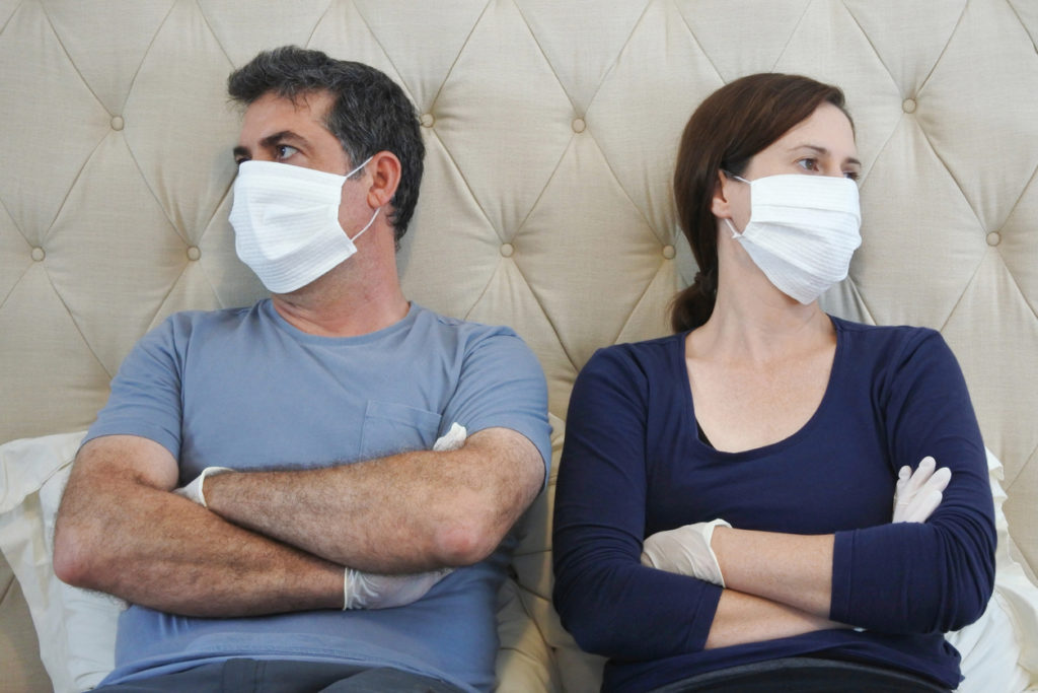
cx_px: 519
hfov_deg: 31.9
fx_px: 1817
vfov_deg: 21.6
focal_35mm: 63
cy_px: 346
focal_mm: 23.6
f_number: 5
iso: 800
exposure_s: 1/30
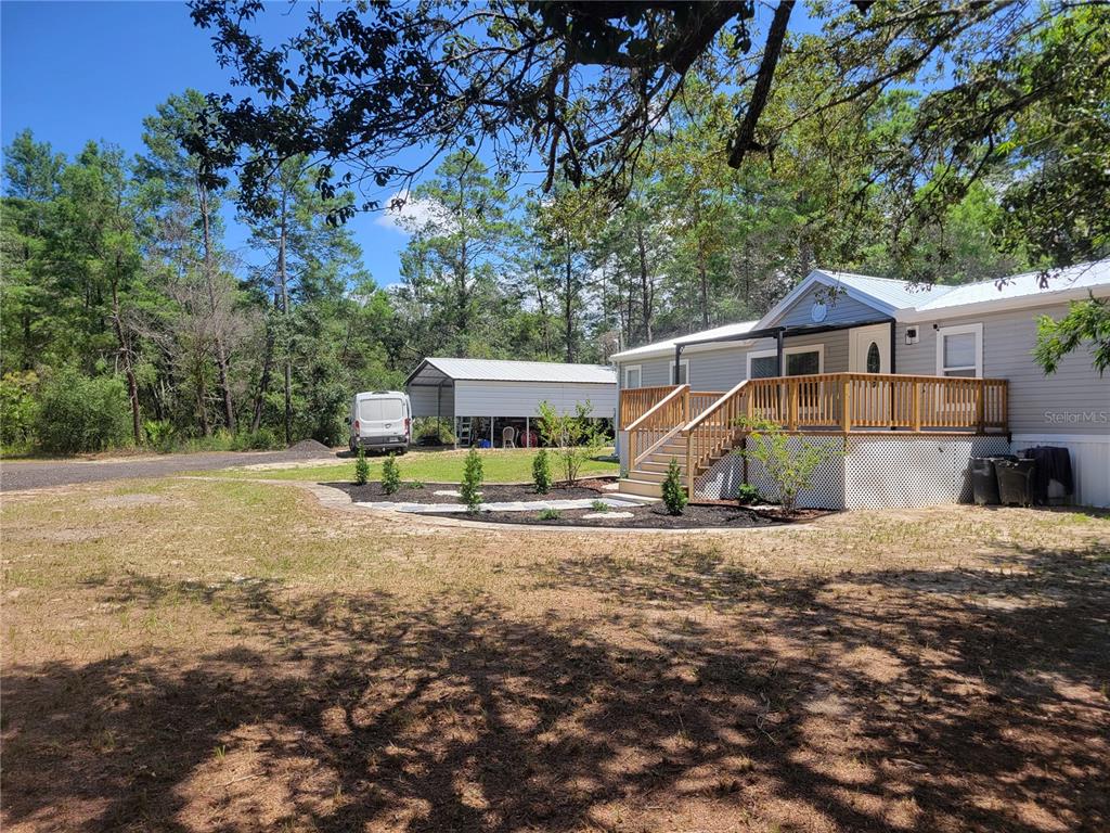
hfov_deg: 67.3
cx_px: 555
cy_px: 416
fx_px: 834
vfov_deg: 53.1
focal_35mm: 26
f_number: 1.8
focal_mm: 5.4
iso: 40
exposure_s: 1/1242
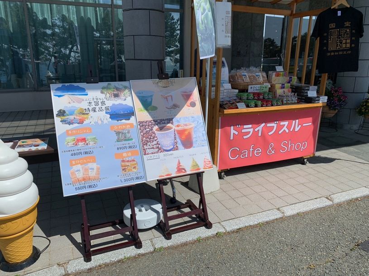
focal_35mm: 26
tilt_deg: -16.2
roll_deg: +0.5
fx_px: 277
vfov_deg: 53.1
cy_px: 138
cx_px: 184
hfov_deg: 67.3
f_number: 1.8
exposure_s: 1/3937
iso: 25
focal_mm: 4.25
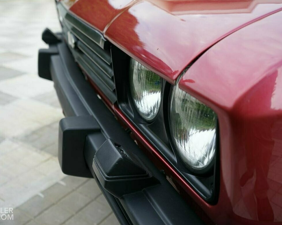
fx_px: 309
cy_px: 110
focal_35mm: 37
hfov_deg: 49.1
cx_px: 141
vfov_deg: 40.1
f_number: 4.5
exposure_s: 1/125
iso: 160
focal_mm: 32
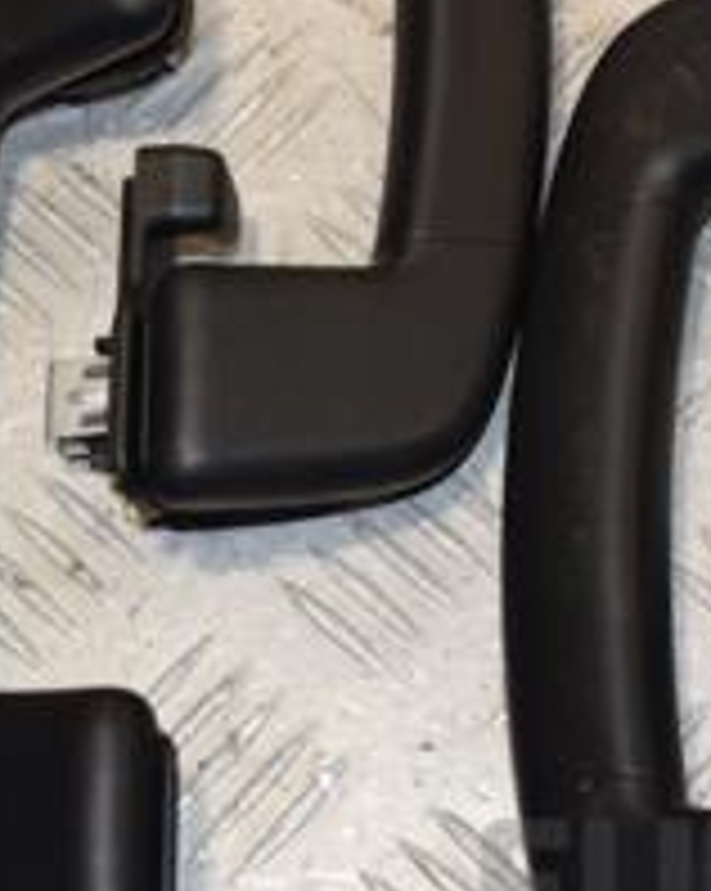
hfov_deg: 12.0
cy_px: 288
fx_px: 3372
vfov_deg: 15.0
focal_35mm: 128
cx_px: 396
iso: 800
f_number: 10
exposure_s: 1/200
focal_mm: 30
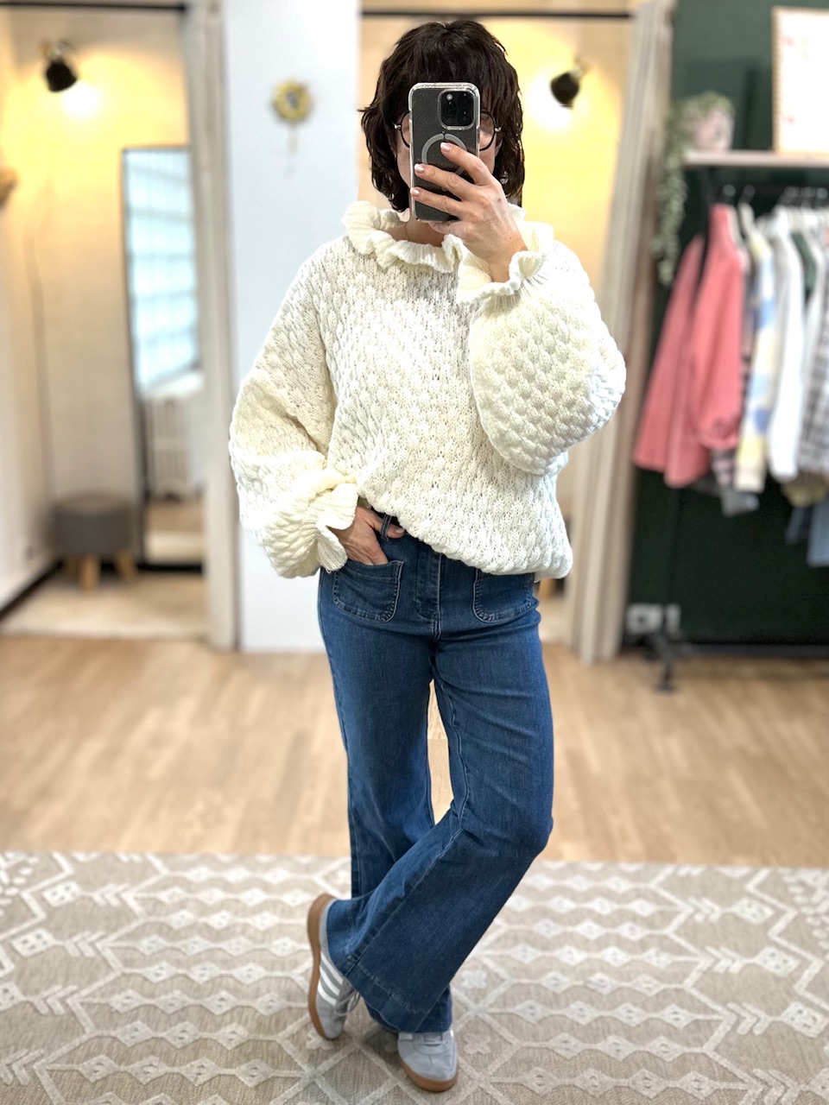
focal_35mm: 24
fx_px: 766
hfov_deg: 56.8
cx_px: 414
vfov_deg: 71.6
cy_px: 552
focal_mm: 6.86
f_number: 1.78
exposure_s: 1/50
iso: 160
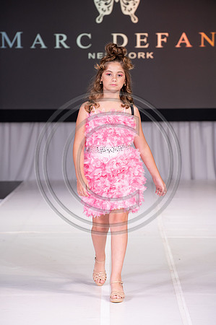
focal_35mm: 135
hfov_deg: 10.1
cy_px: 162
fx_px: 1218
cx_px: 108
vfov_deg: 15.2
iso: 2000
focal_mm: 135
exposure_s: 1/400
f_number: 5.6
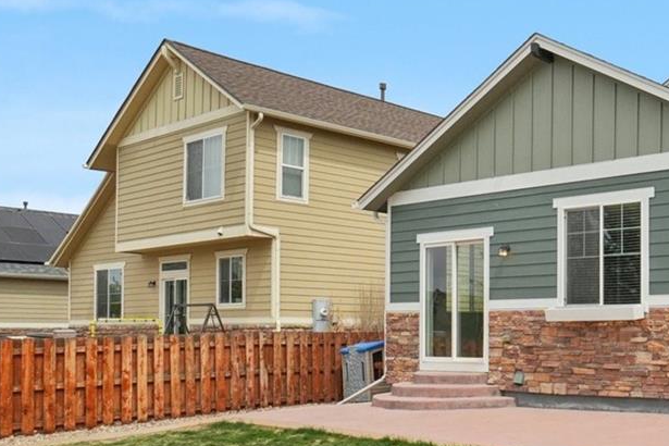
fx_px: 725
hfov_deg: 39.6
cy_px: 325
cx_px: 751
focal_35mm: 39
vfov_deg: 33.6
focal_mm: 10
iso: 400
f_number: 8
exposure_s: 1/2000
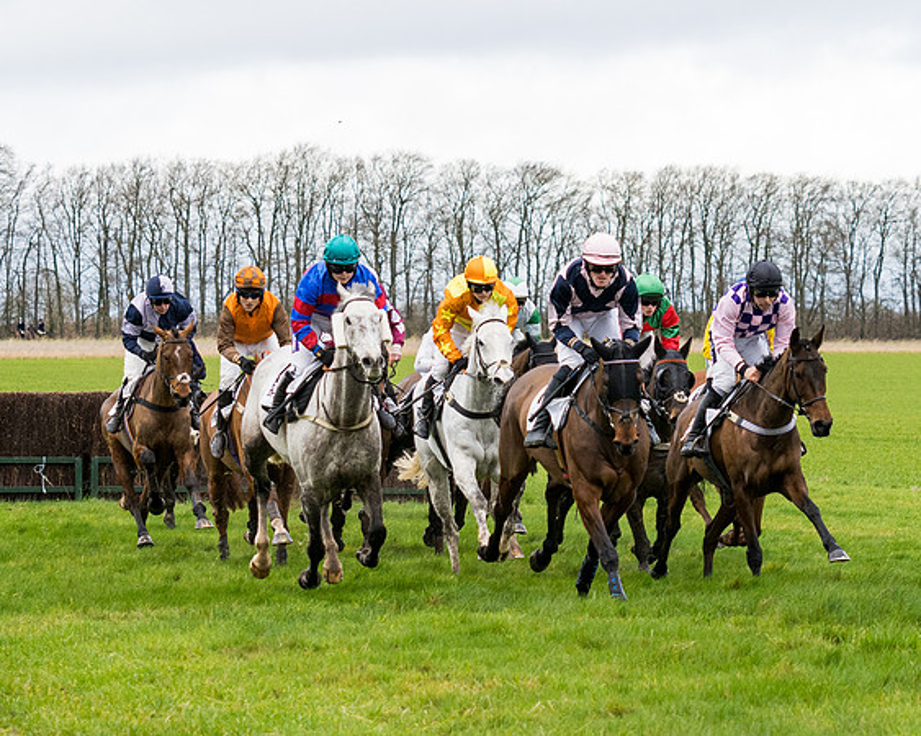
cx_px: 454
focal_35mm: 216
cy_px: 372
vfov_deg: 7.2
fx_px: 5874
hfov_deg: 9.0
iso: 500
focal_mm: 70
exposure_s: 1/1250
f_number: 4
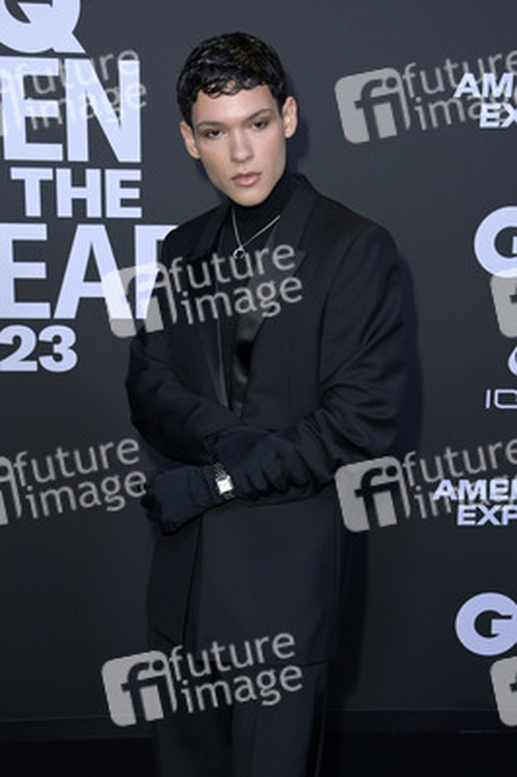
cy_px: 388
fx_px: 1036
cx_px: 258
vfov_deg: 41.1
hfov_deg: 28.0
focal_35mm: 48
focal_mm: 48
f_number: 5.6
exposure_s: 1/250
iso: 1000
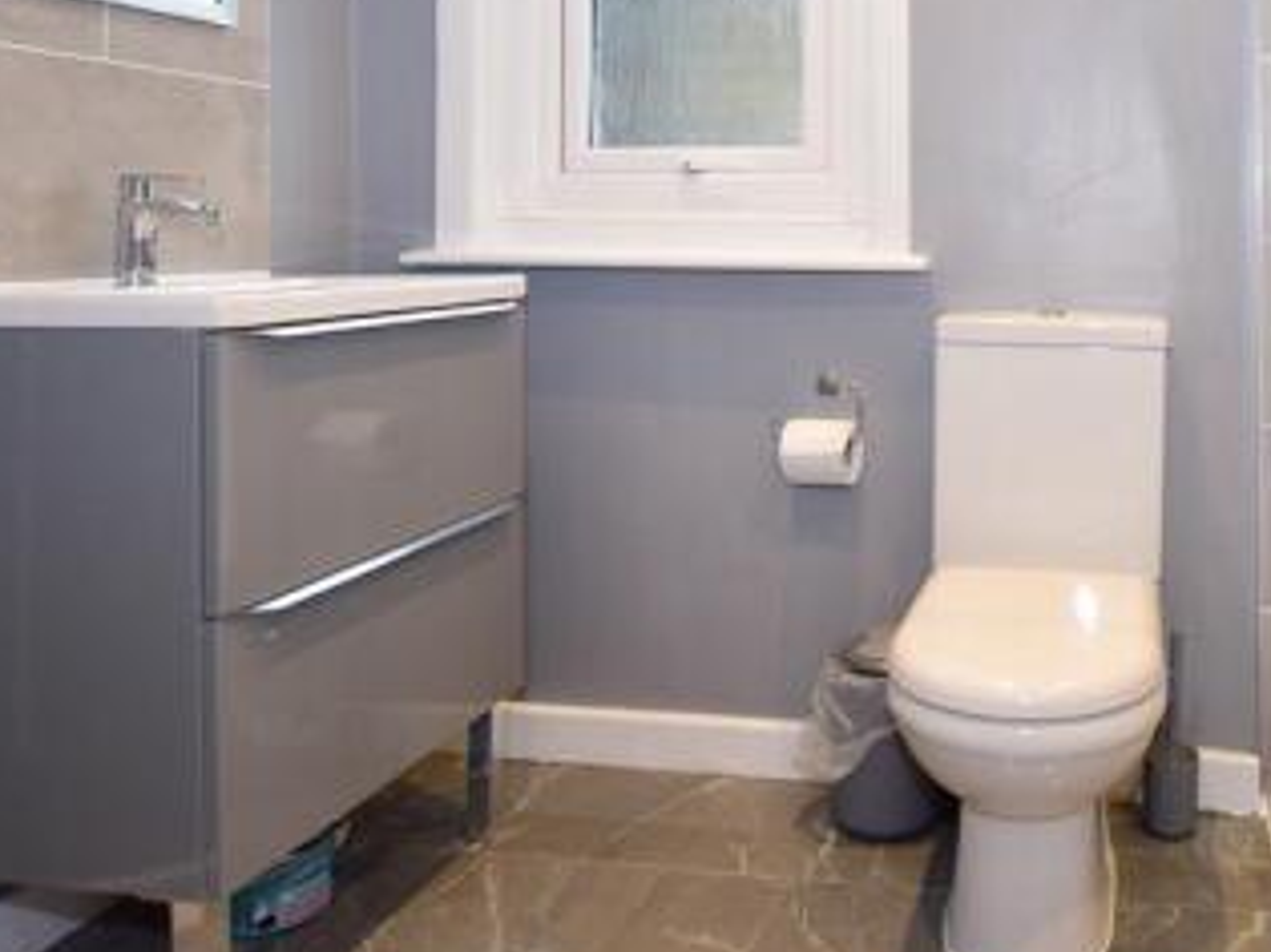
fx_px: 1101
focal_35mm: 30
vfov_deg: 44.7
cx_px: 1013
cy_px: 208
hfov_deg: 55.8
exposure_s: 1/25
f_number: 5.6
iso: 400
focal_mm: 10
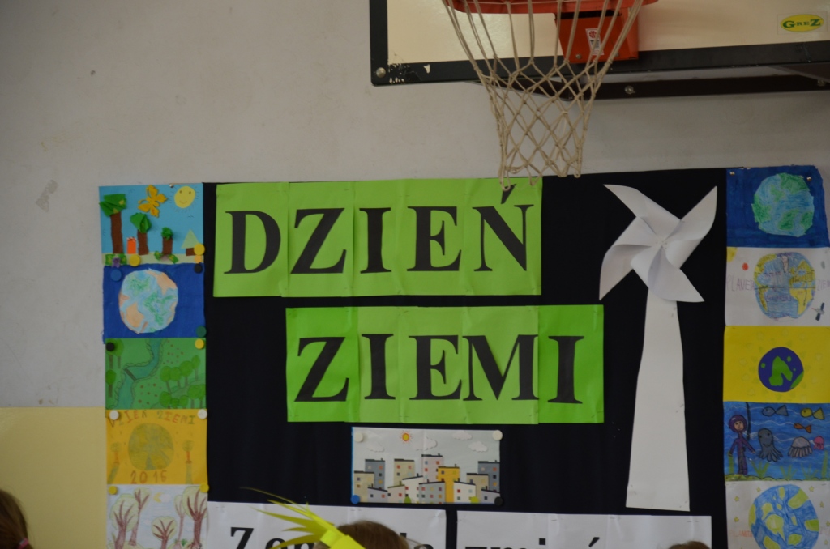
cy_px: 274
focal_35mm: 158
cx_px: 415
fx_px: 3623
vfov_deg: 8.7
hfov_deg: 13.1
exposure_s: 1/60
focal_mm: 105
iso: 560
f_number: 5.6
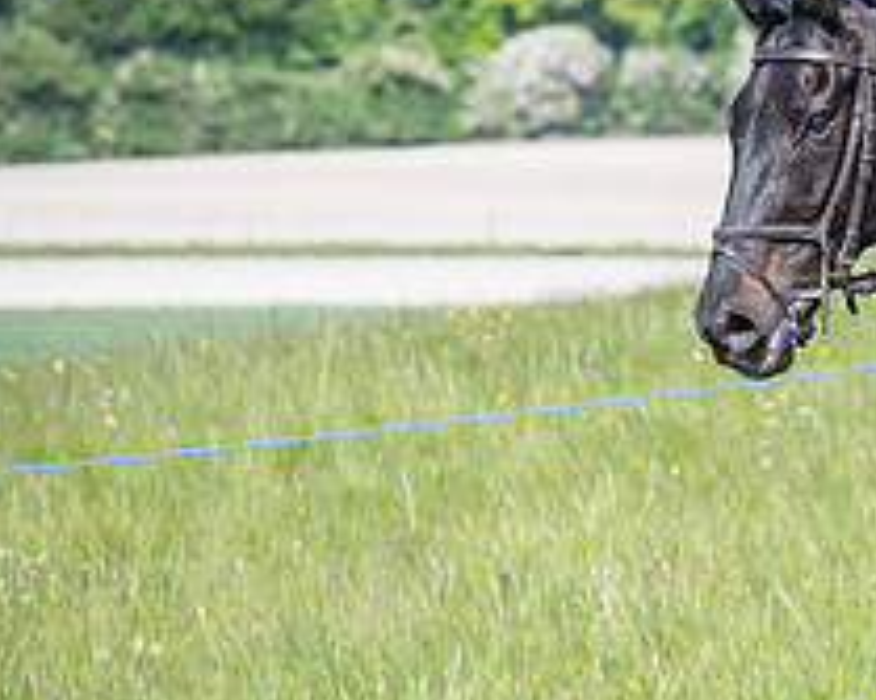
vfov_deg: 2.9
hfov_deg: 3.7
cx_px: 826
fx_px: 13734
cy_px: 527
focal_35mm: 530
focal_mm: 93
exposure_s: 1/3200
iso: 400
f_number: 4
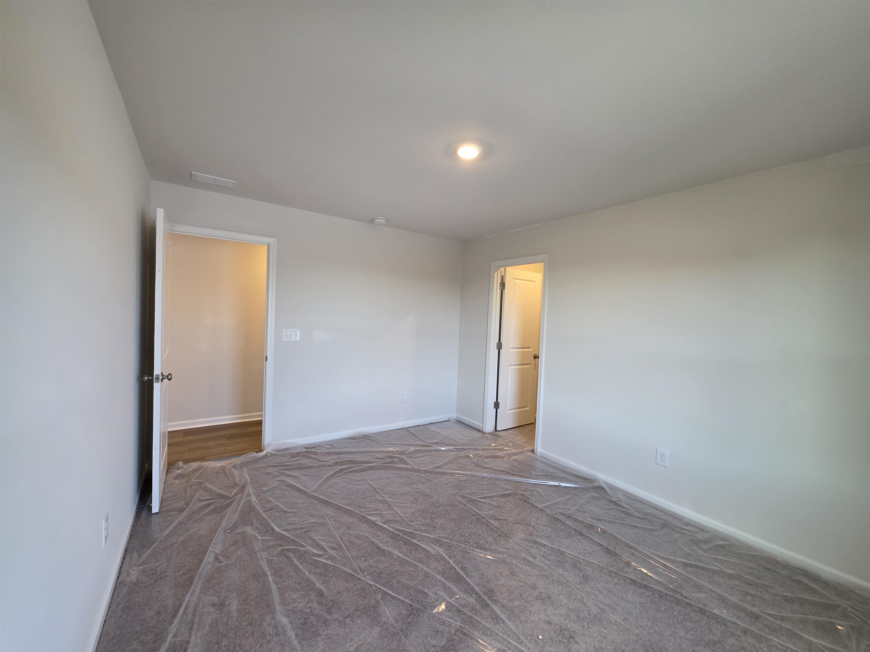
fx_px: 327
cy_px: 326
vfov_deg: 89.9
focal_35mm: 13
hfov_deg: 106.2
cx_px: 435
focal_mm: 2.2
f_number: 1.9
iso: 250
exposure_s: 1/120
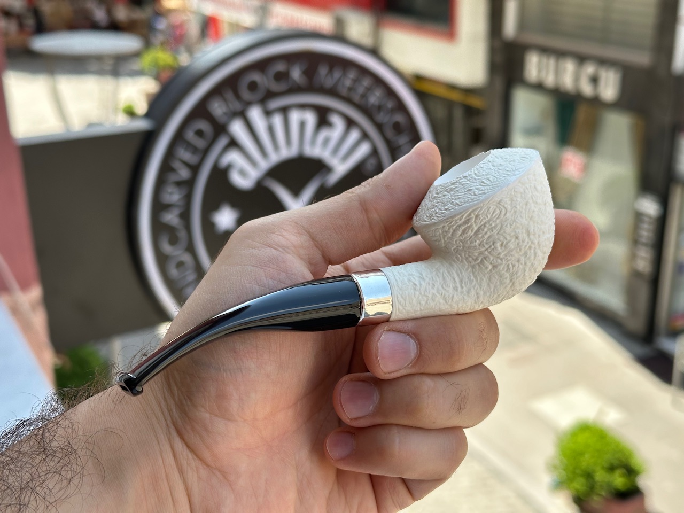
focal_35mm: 48
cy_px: 256
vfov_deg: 30.3
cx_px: 342
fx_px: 948
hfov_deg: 39.7
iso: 64
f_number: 1.78
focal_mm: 6.86
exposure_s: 1/797
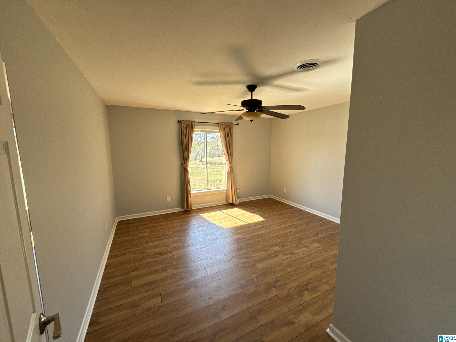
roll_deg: +0.1
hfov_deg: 102.1
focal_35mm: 14
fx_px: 184
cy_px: 171
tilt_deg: -7.7
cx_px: 228
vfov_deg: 85.7
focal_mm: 2.22
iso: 40
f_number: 2.2
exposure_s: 1/110
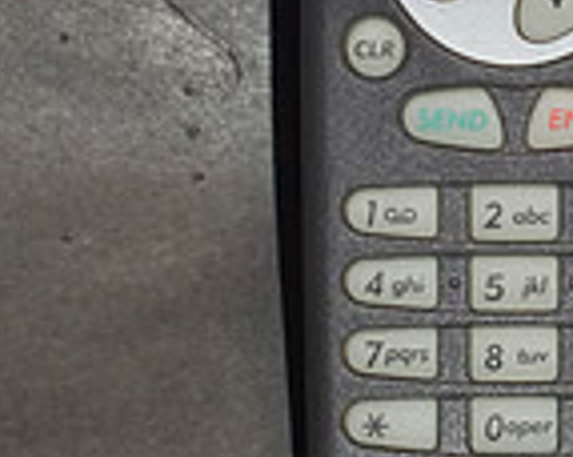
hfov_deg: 8.7
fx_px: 3760
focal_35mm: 222
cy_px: -152
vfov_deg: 6.9
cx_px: 597
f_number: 5.6
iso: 400
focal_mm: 50
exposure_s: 1/80
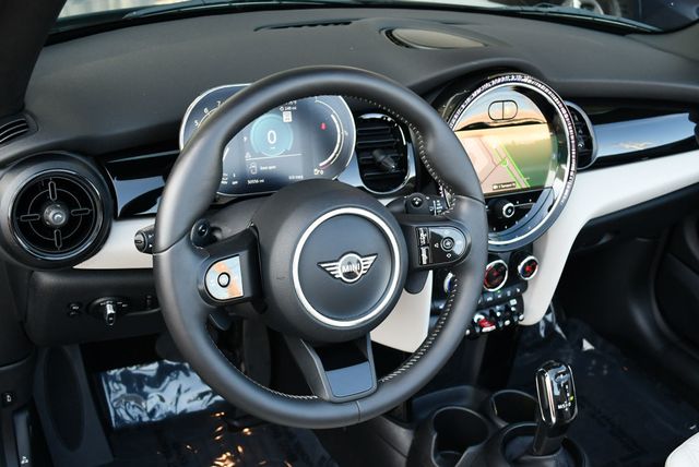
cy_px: 234
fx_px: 777
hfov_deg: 48.4
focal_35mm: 40
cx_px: 350
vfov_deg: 33.5
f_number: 3.8
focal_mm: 20
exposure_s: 1/250
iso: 500
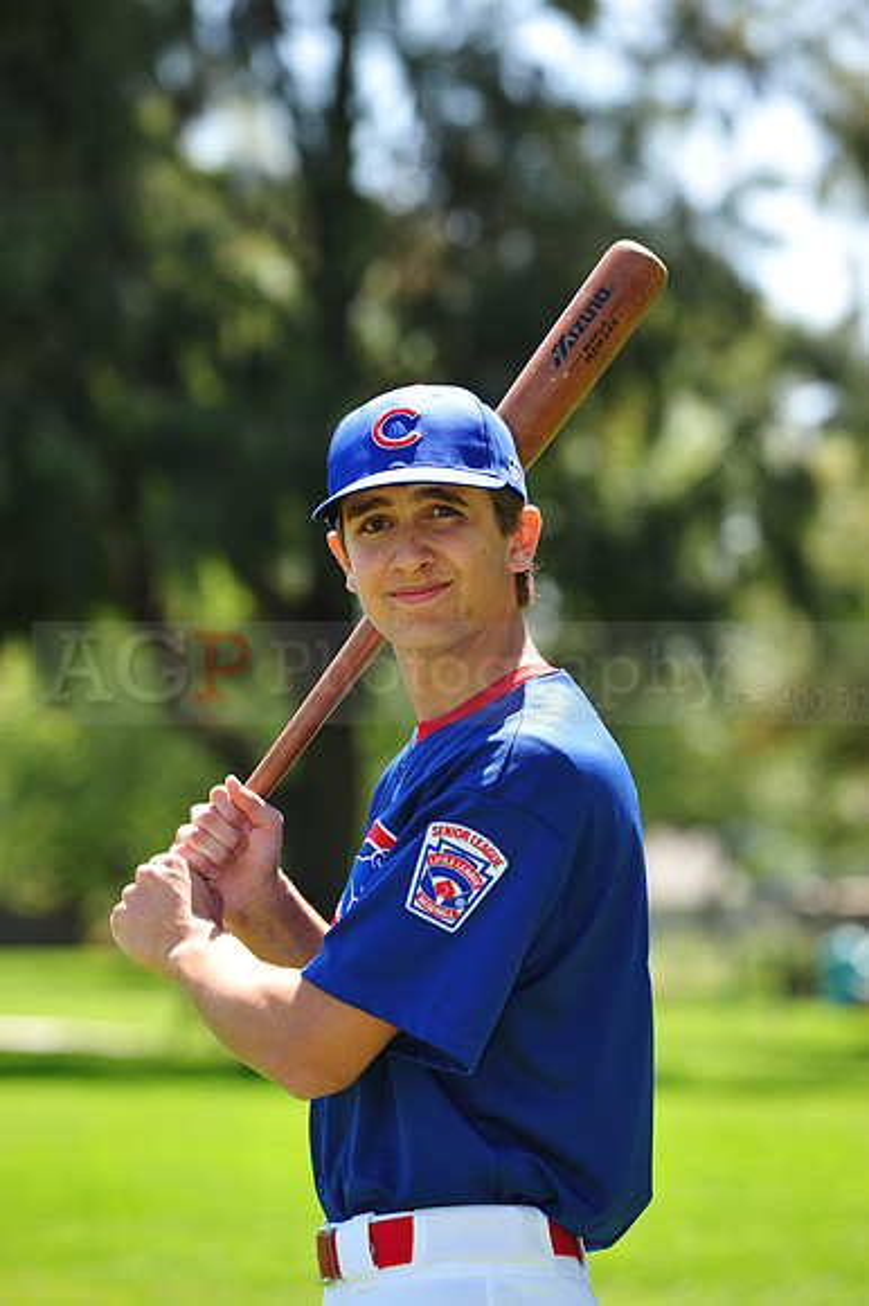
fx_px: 6344
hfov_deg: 7.8
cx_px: 434
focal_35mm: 175
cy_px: 653
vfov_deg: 11.8
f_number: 5.6
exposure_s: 1/320
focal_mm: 175
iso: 200
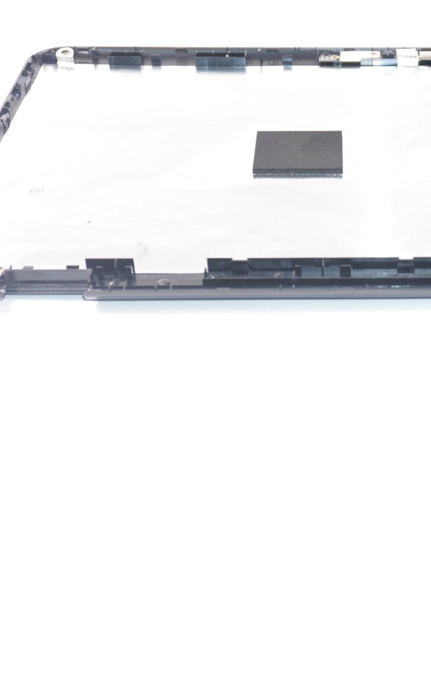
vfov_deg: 34.0
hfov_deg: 21.1
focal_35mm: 60
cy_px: 344
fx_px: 1128
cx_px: 394
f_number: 5.6
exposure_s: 1/80
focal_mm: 26
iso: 640
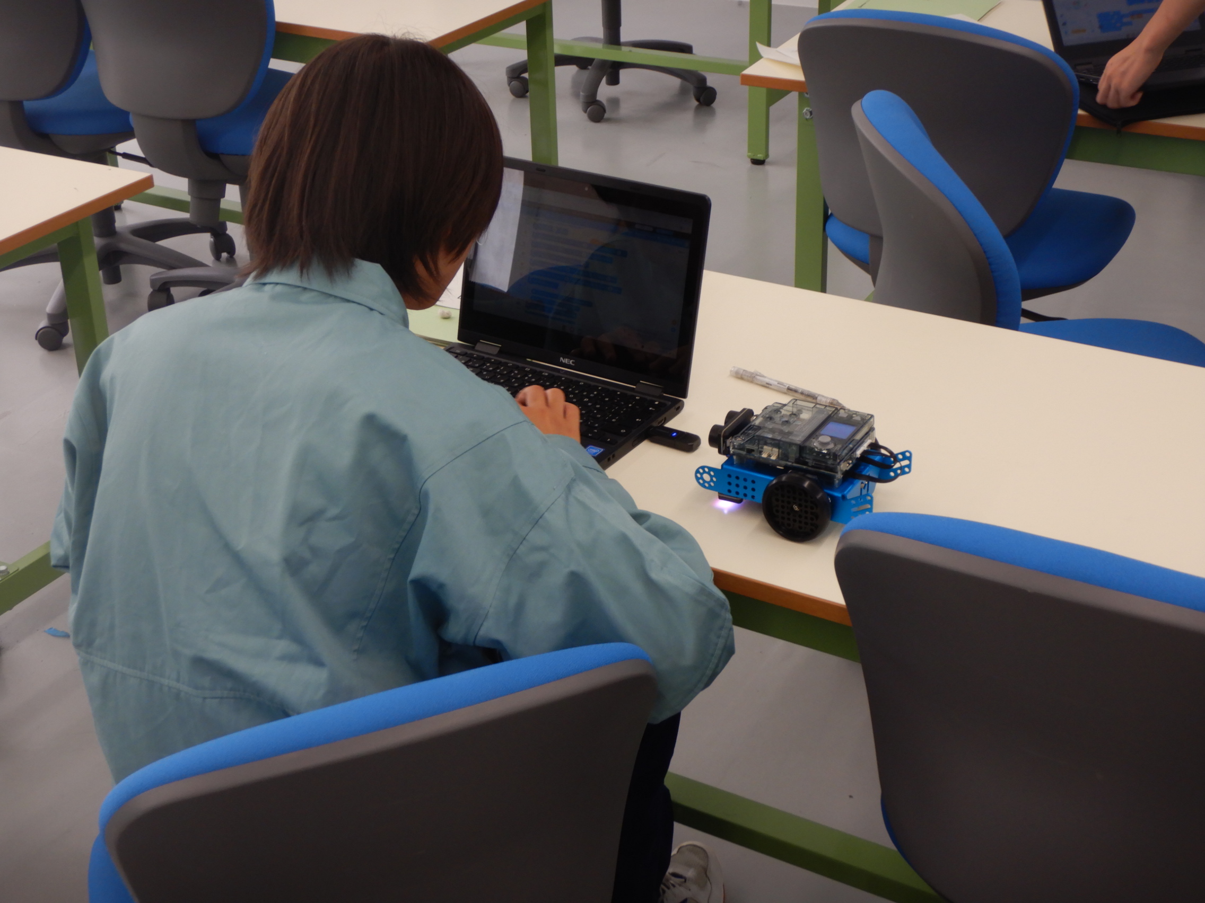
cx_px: 602
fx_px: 1810
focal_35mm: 52
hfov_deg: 36.8
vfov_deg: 28.0
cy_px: 452
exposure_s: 1/30
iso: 140
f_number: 4.3
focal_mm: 9.2
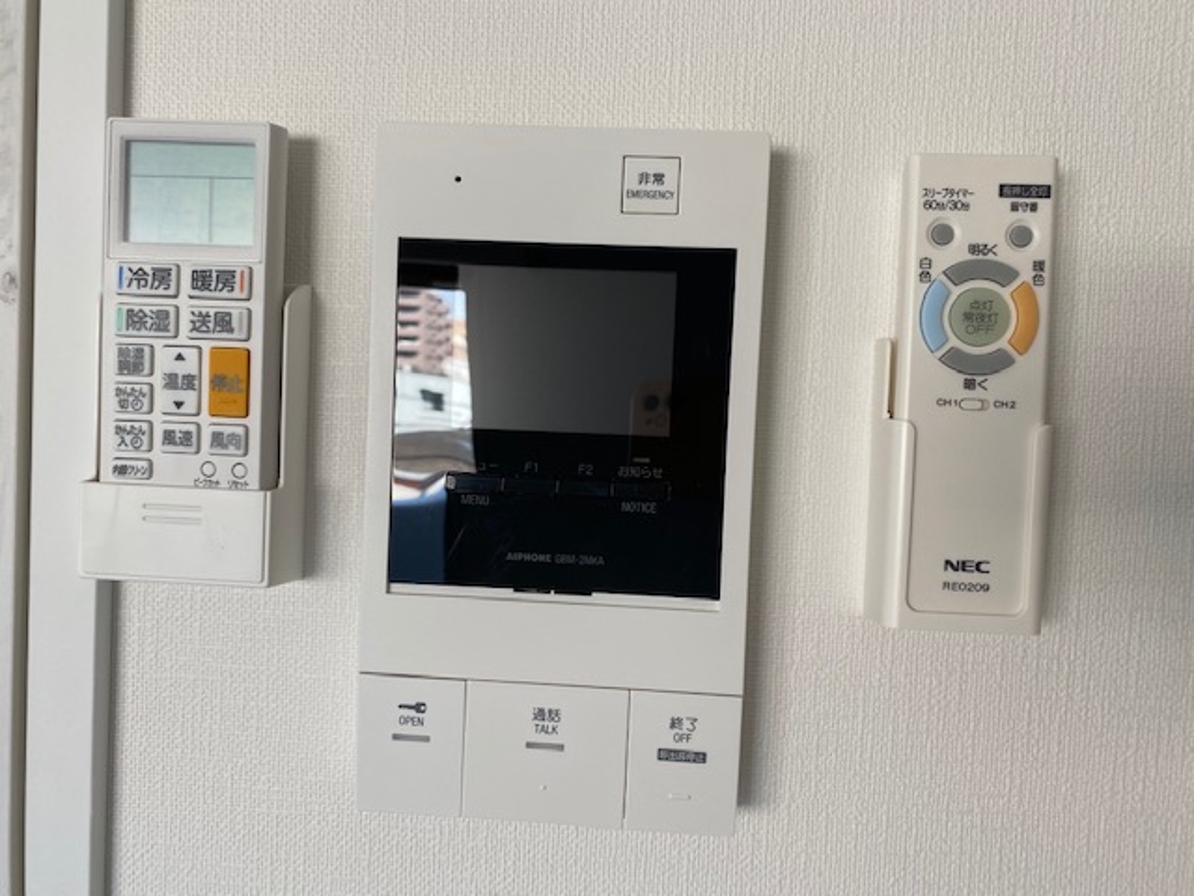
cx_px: 597
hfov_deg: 67.3
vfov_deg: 53.1
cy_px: 448
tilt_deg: -3.8
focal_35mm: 26
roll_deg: -2.7
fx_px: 897
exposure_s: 1/122
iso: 80
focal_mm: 4.25
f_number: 1.8
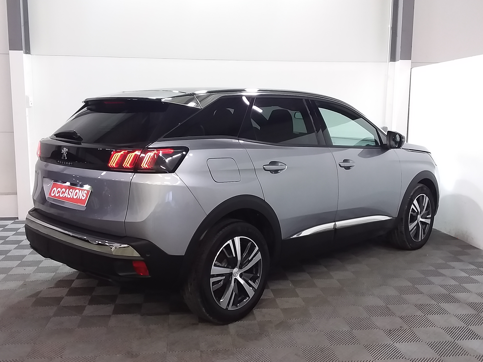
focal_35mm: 28
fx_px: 391
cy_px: 181
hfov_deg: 63.4
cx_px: 242
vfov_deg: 49.7
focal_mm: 2.91
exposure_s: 1/30
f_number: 1.9
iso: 160
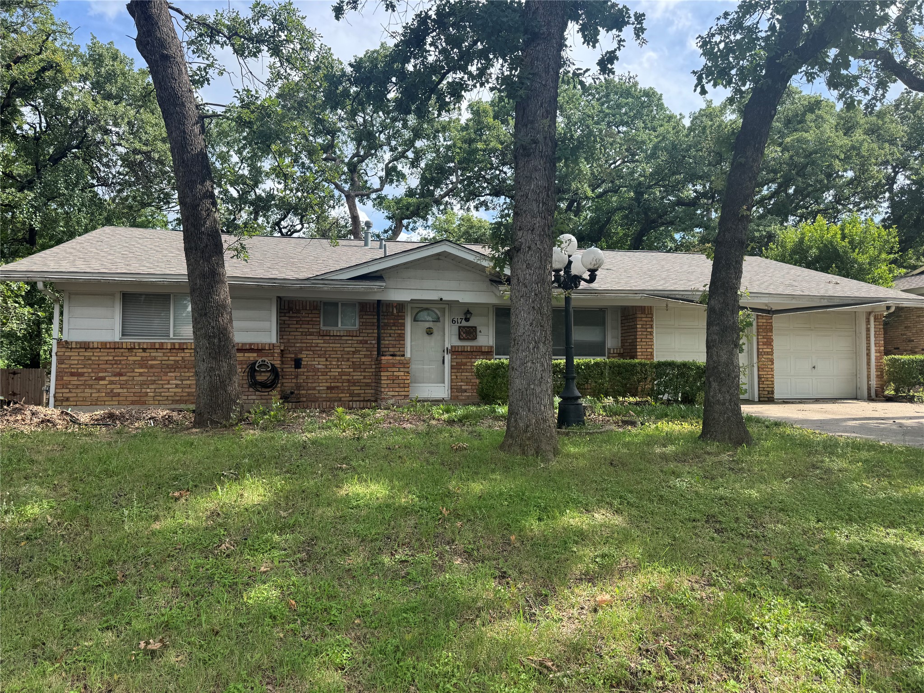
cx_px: 462
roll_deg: -0.6
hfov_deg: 71.6
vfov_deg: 56.8
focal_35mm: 24
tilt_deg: +2.0
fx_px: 641
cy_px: 346
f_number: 1.78
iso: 80
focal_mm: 6.76
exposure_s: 1/1131
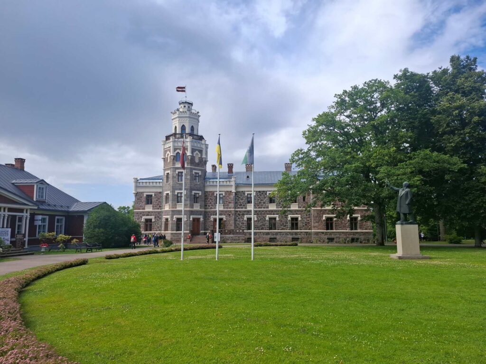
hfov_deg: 73.9
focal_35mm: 23
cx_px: 243
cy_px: 182
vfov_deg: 58.9
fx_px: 323
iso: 50
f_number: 1.8
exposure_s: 1/1585
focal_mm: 5.54
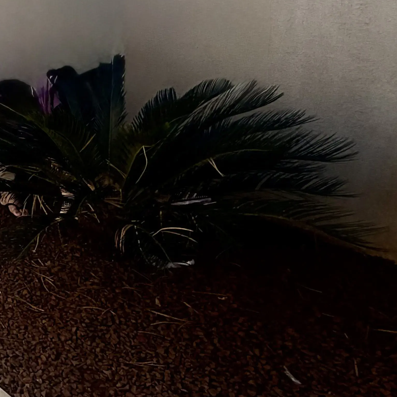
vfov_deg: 34.8
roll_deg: -0.2
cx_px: -262
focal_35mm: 46
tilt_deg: -3.7
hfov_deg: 24.1
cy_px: 42
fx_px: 597
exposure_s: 1/751
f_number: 2.2
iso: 40
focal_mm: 2.22
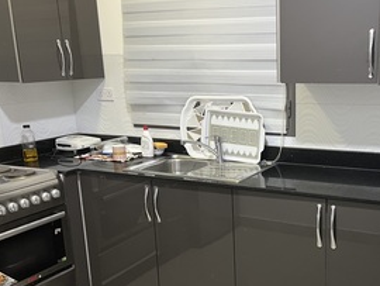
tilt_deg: -14.2
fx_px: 483
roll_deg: +0.9
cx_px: 271
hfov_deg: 42.0
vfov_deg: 32.7
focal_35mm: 44
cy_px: 184
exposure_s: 1/50
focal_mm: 5.7
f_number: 1.5
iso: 250
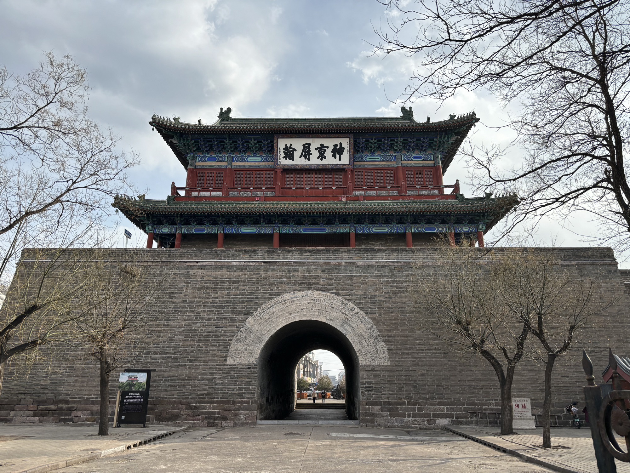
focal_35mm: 26
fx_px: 473
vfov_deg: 53.1
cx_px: 315
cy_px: 236
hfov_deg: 67.3
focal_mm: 5.96
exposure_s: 1/2571
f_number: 1.6
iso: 50
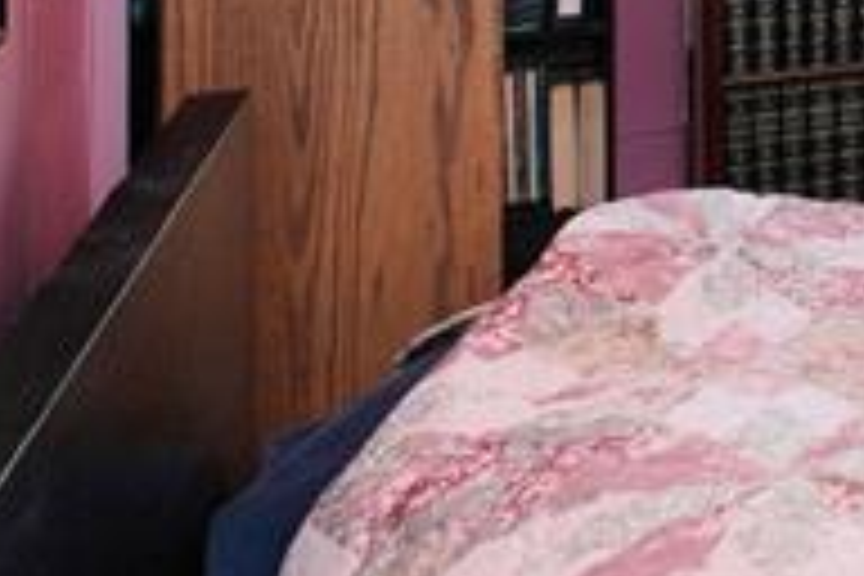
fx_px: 1920
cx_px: 1818
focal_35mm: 80
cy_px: -396
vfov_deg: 15.2
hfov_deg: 17.0
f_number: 6.4
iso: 1000
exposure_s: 1/125
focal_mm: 10
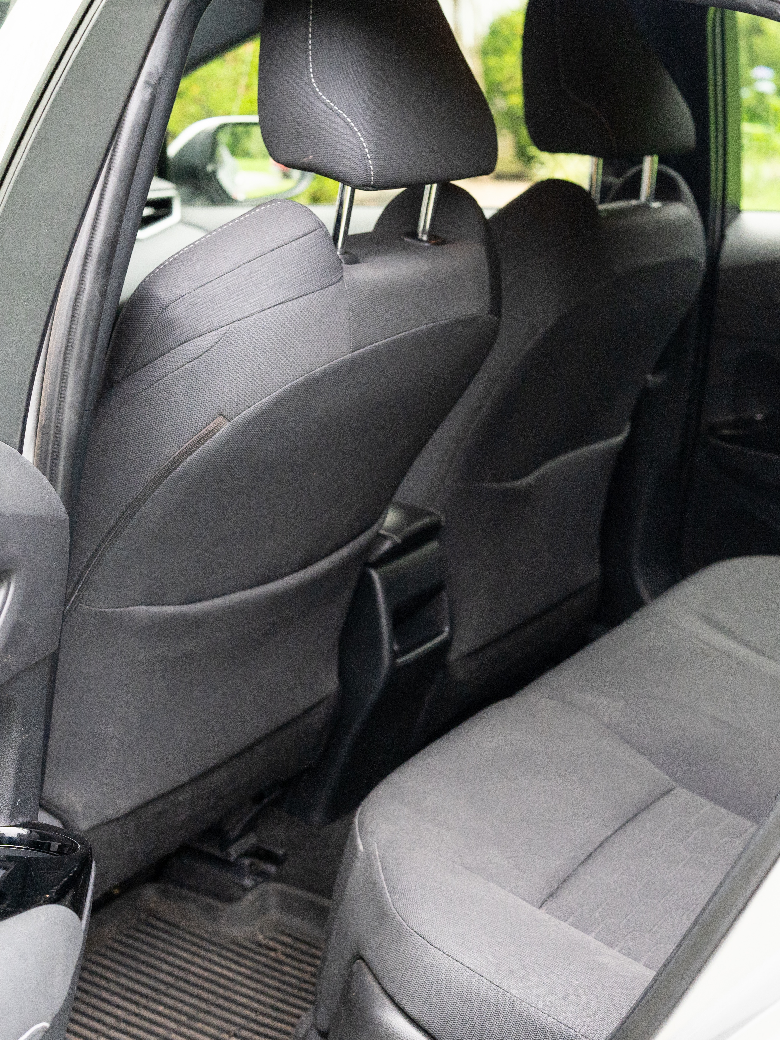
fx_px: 1765
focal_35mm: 59
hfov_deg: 24.9
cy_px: 523
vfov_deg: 32.8
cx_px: 437
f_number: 3.2
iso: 1600
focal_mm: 27
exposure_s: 1/160
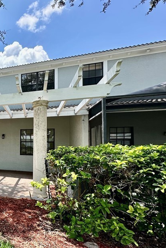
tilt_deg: +3.2
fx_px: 166
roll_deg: -1.8
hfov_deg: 38.4
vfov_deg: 73.2
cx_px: -36
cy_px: 144
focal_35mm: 24
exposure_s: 1/711
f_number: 2.2
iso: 40
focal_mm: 2.22
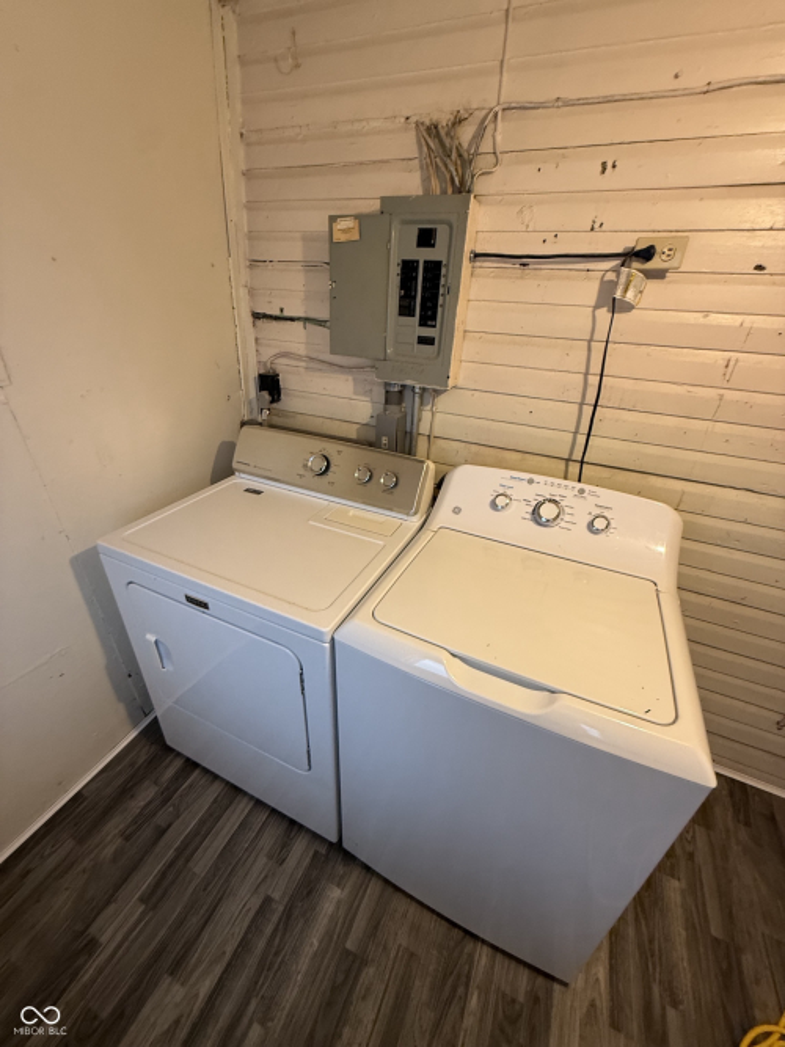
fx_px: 423
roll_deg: -3.5
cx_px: 392
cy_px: 524
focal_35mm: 14
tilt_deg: -28.9
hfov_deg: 85.7
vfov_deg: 102.1
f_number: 2.2
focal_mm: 2.22
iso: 200
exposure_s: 1/60
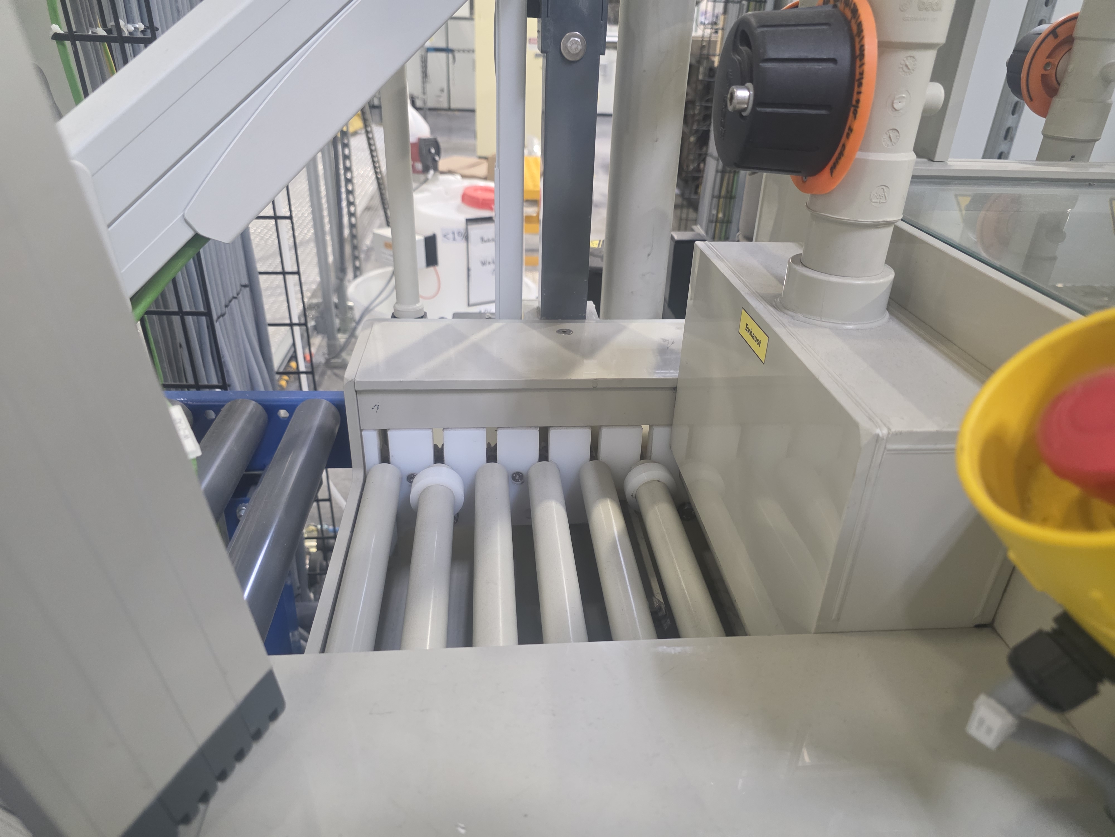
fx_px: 741
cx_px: 558
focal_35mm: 23
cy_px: 418
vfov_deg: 58.9
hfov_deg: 73.9
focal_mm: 6.3
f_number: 1.7
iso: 800
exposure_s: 1/120
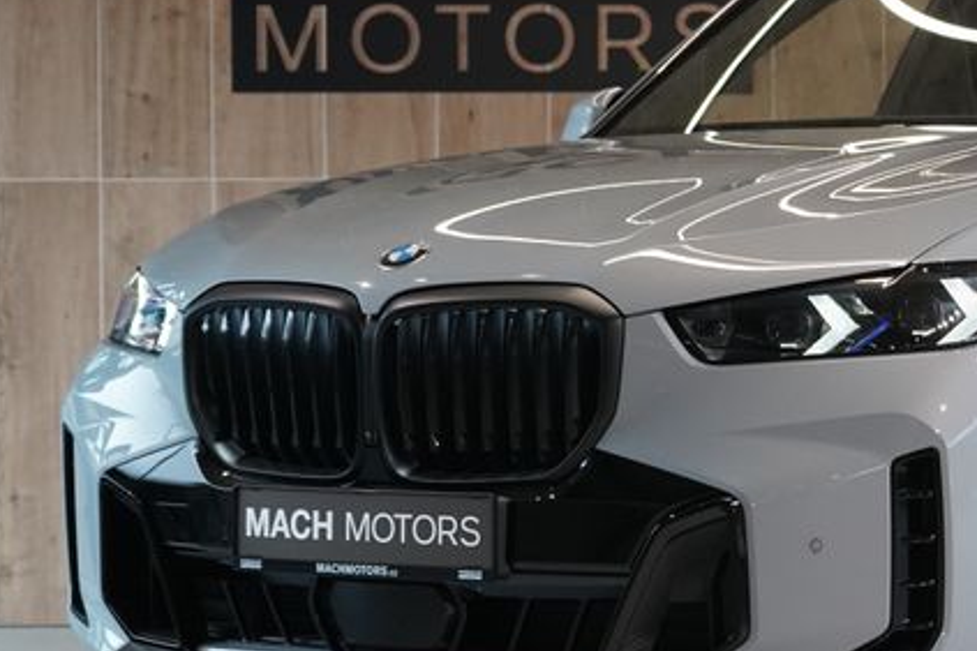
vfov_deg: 9.1
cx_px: 1021
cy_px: 350
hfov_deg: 13.5
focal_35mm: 150
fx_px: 4071
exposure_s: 1/160
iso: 3200
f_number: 5.6
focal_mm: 62
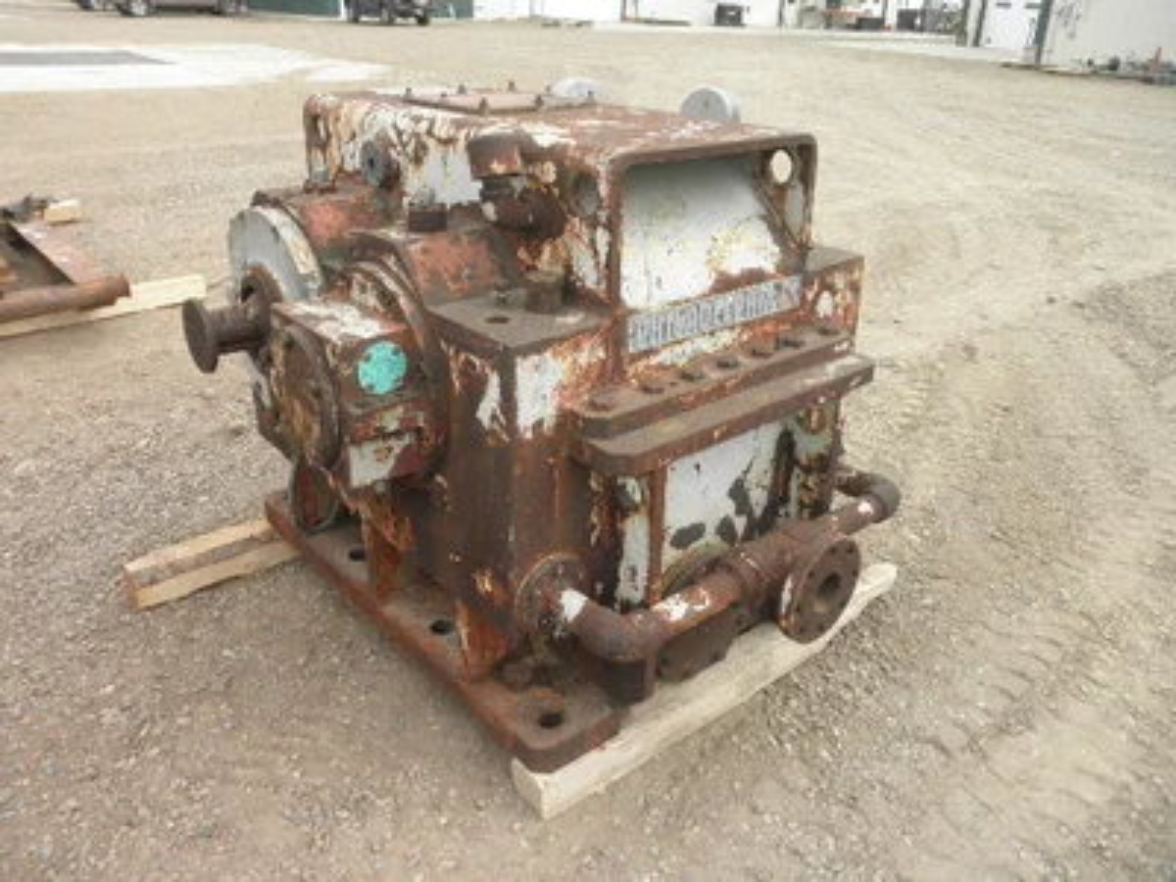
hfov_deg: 63.4
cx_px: 588
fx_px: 951
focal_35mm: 28
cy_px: 441
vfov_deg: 49.7
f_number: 3
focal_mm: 5
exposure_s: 1/320
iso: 64
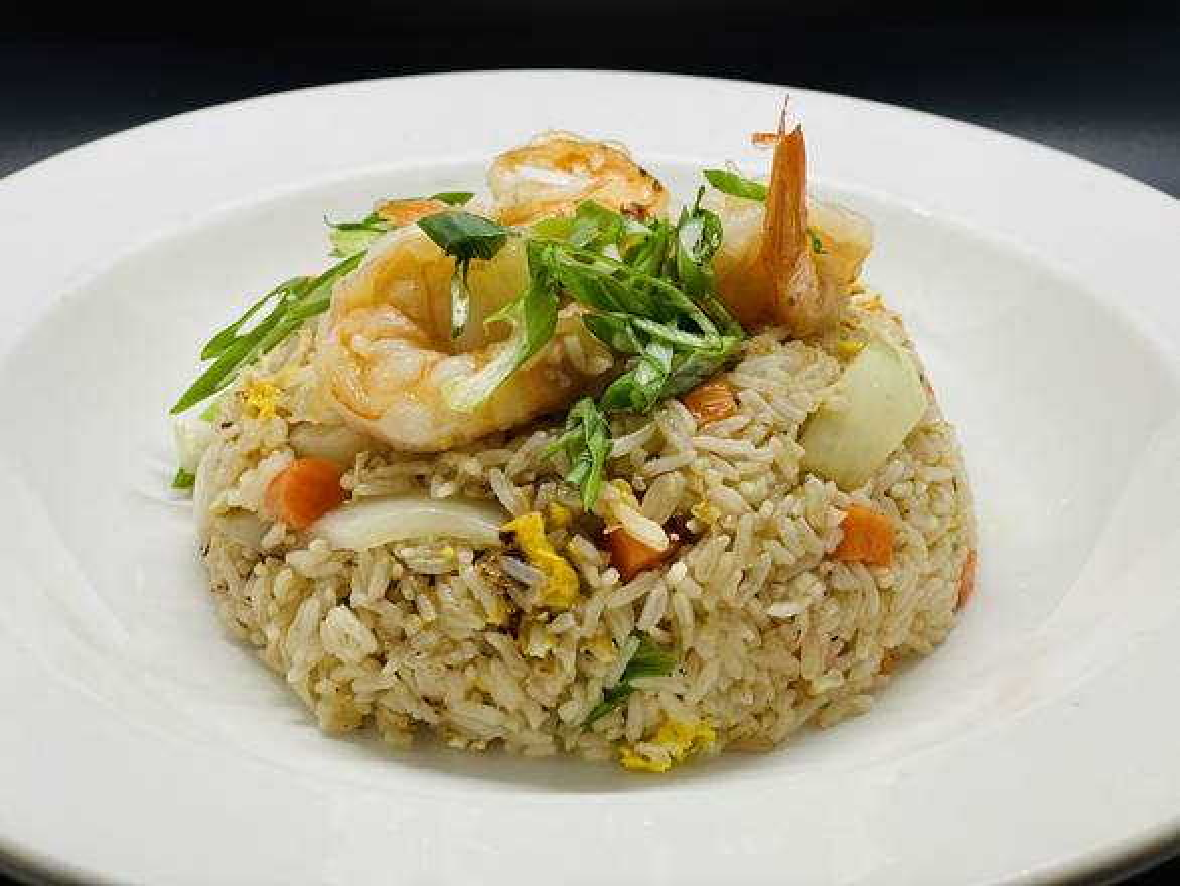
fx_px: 1773
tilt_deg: -33.8
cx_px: 590
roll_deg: -0.7
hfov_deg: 36.8
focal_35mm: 52
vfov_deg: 28.1
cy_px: 443
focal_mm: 6
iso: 80
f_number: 2
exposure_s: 1/121
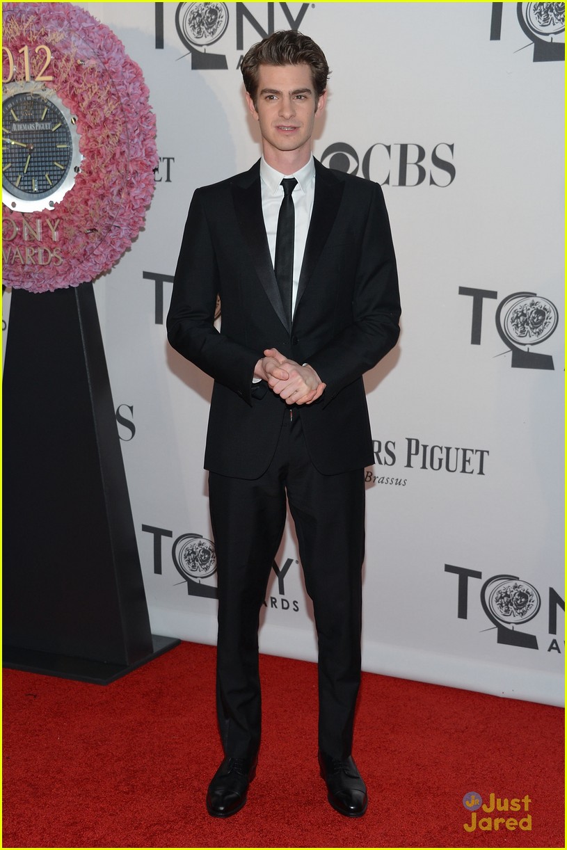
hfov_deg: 24.6
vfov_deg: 36.2
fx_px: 1299
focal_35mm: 55
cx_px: 284
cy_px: 425
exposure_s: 1/250
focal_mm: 55
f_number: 6.3
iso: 1000
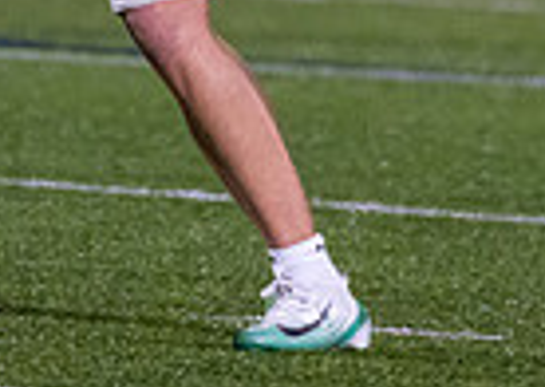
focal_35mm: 1369
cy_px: -411
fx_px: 21149
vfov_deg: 1.0
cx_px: -12
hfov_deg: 1.5
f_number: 2.8
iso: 2500
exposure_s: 1/1000
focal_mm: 200
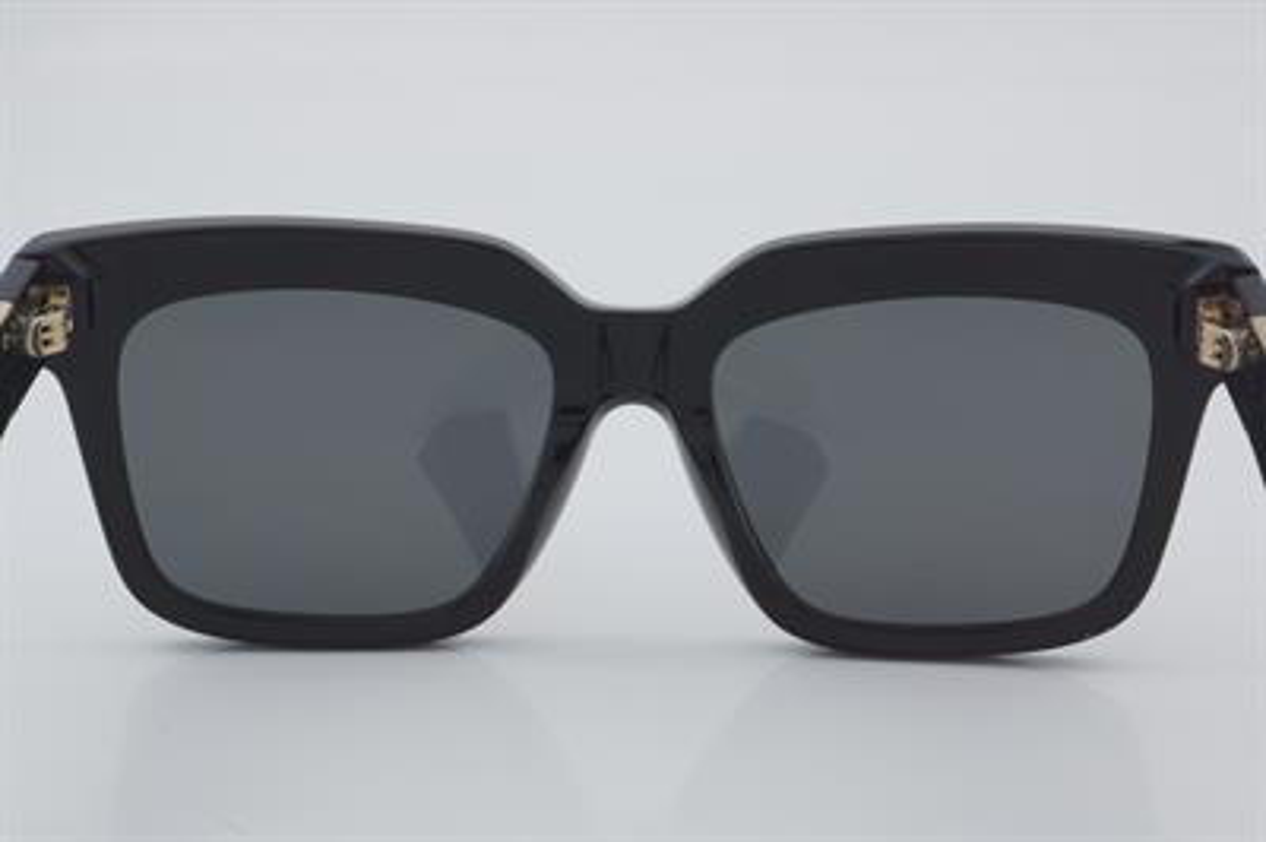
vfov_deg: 18.2
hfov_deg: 27.0
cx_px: 633
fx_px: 2635
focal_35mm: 75
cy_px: 421
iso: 100
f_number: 32
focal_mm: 50
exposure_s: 1/4
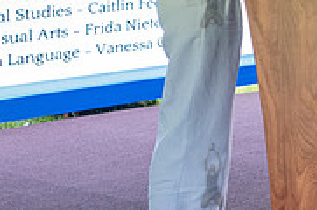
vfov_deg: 8.0
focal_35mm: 169
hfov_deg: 12.2
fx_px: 1485
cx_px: 210
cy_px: -39
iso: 2500
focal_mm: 40
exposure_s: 1/400
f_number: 4
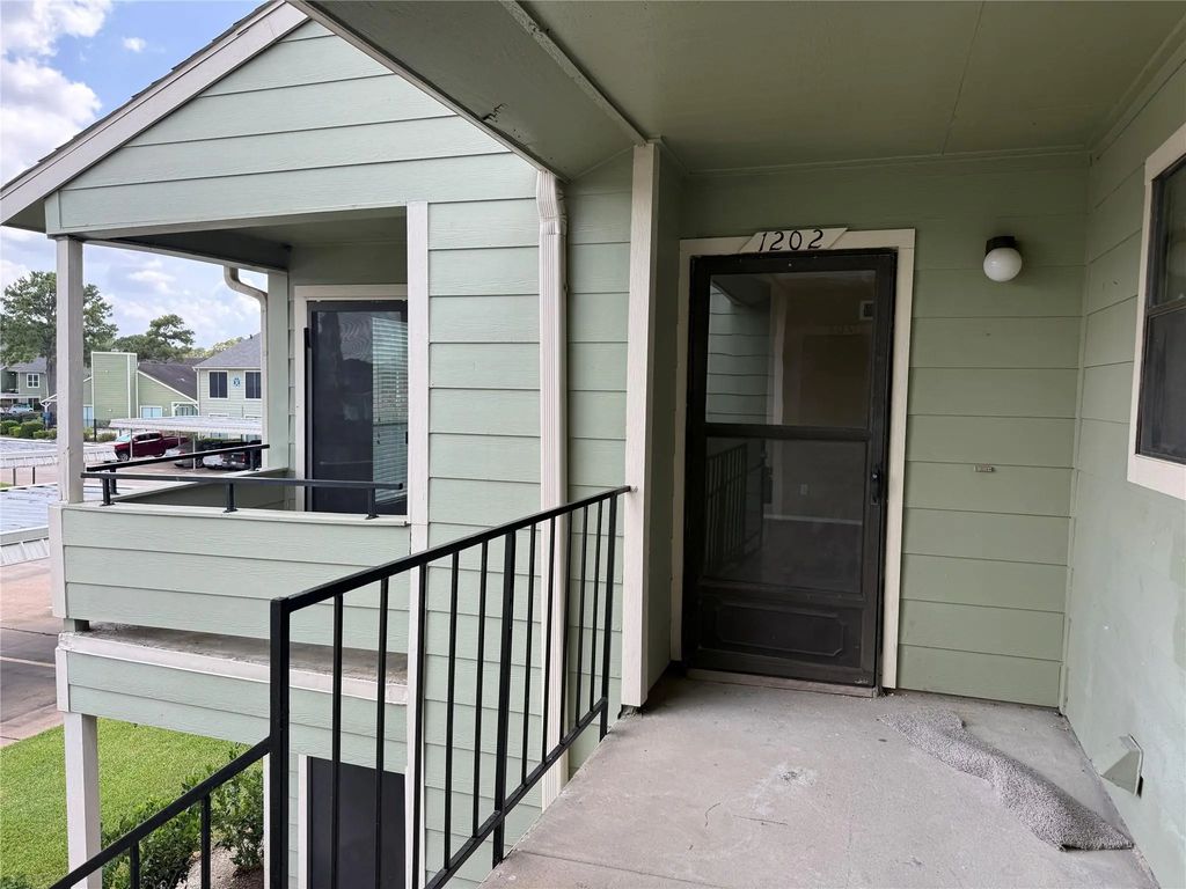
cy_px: 444
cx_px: 593
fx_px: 822
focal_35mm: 24
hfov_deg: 71.6
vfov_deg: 56.8
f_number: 1.78
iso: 80
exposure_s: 1/831
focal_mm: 6.76
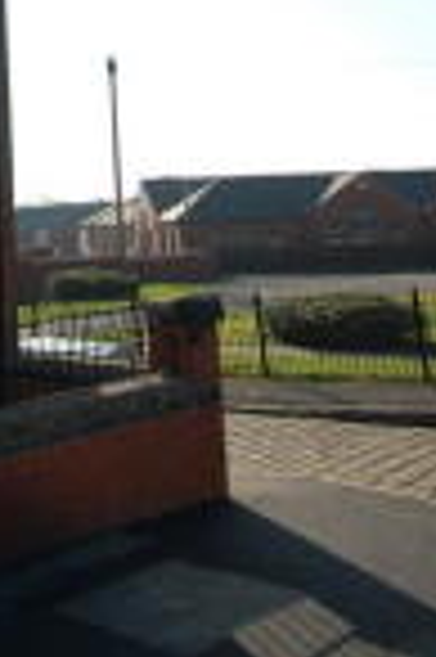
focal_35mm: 49
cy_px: 79
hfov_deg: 24.0
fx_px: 892
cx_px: -135
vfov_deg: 38.0
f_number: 6.3
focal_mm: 10
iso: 200
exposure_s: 1/500
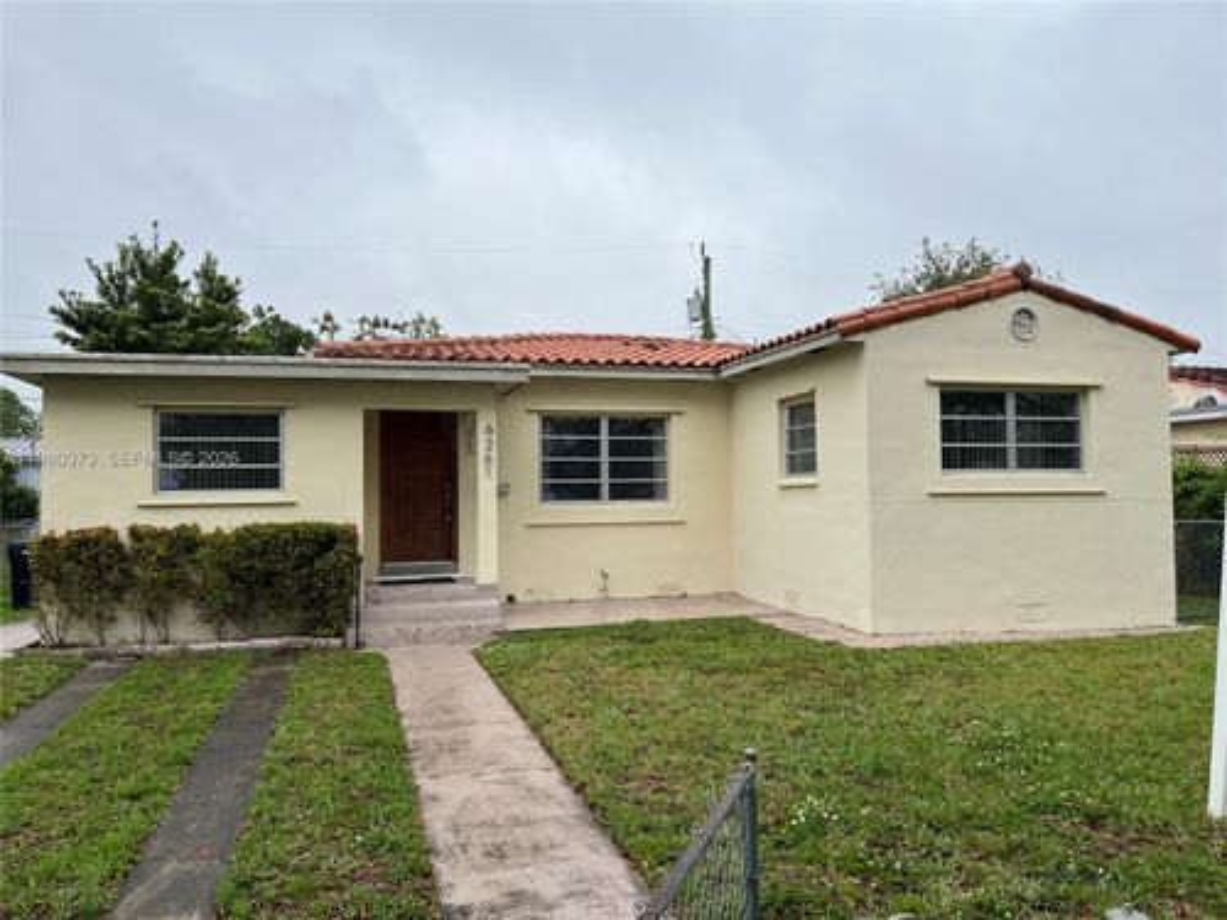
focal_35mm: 26
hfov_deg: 67.3
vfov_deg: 53.1
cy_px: 460
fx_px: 922
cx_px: 614
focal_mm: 5.1
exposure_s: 1/2571
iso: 50
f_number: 1.6
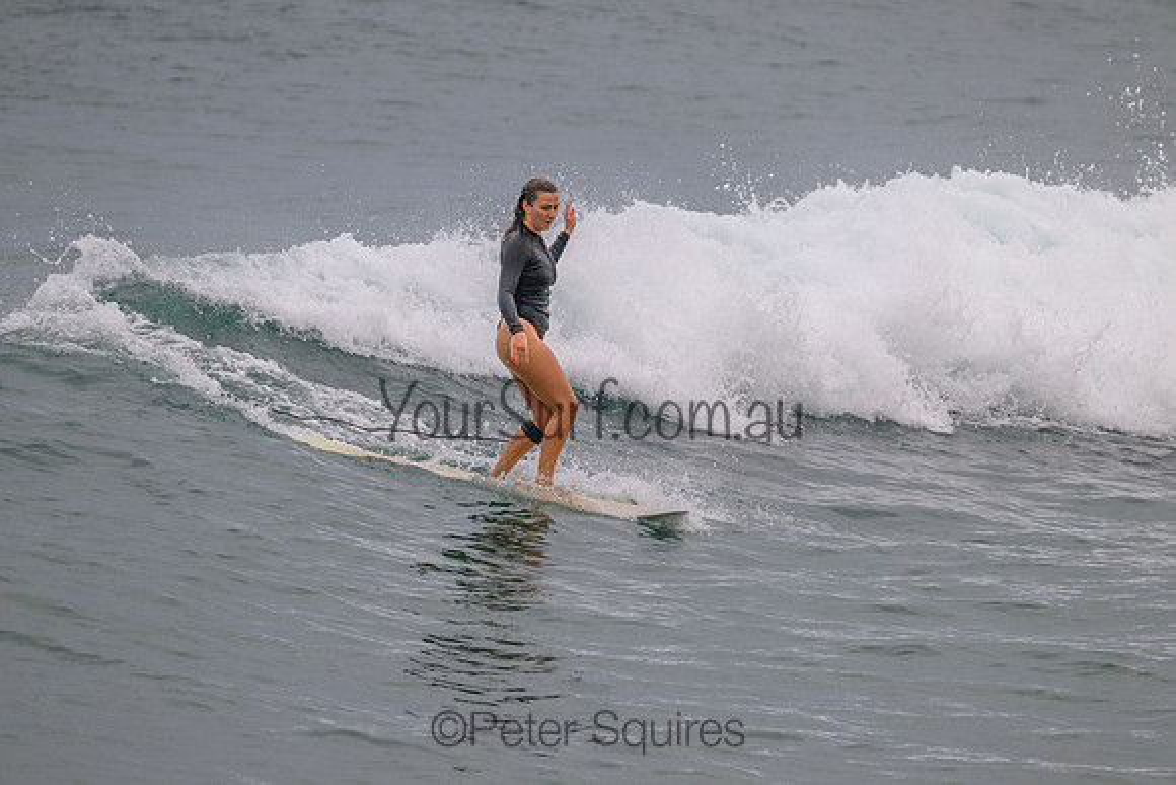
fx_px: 21237
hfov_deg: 3.2
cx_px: 588
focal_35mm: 650
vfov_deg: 2.1
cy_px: 392
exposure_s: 1/1600
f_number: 11
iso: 1100
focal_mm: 650
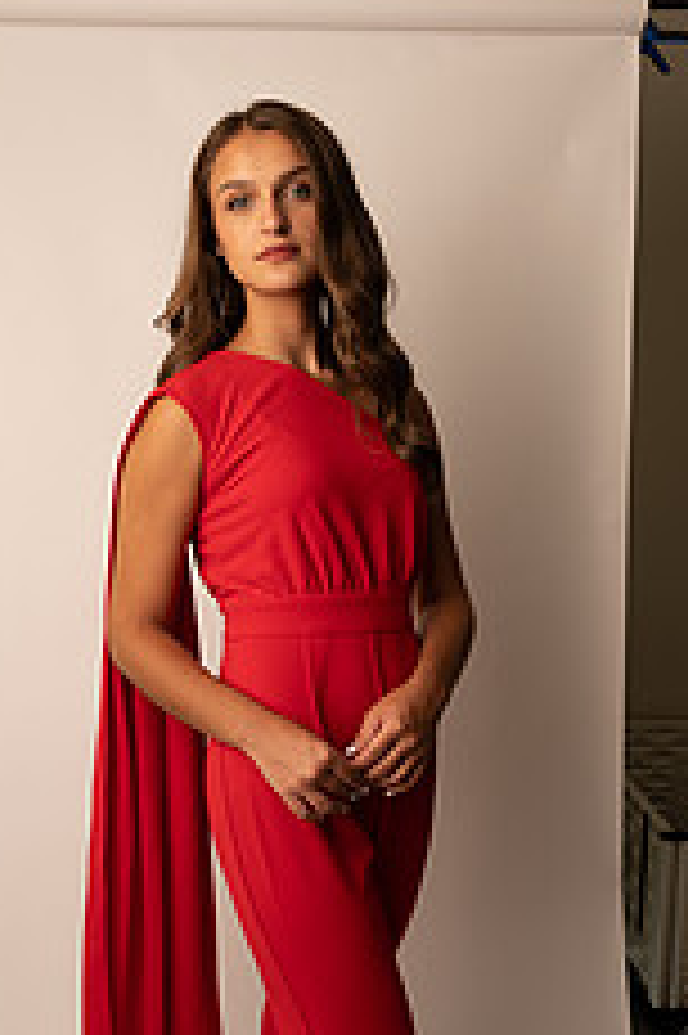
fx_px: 1349
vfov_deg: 41.4
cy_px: 693
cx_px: 283
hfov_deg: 28.6
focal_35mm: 47
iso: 100
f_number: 3.2
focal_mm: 24
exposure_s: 1/160
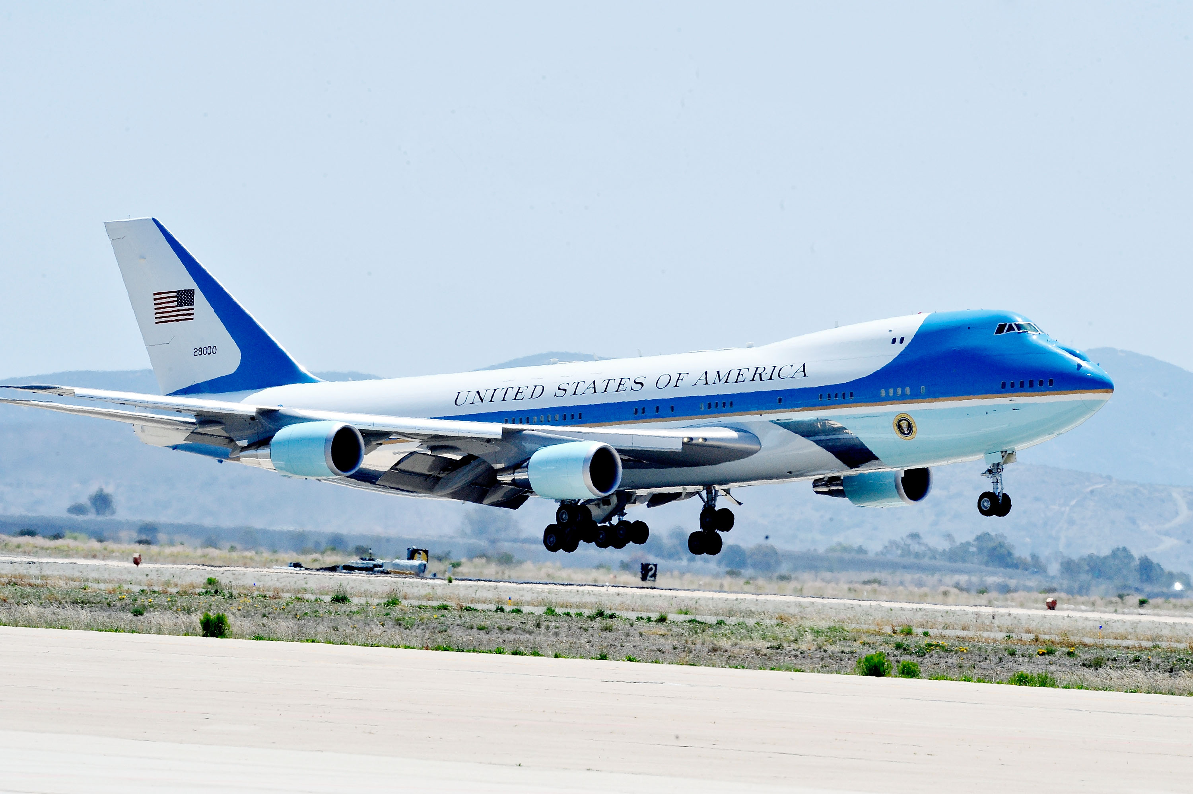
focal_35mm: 300
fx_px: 9935
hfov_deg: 6.9
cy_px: 397
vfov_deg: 4.6
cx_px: 596
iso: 1000
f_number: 14
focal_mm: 300
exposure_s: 1/1000
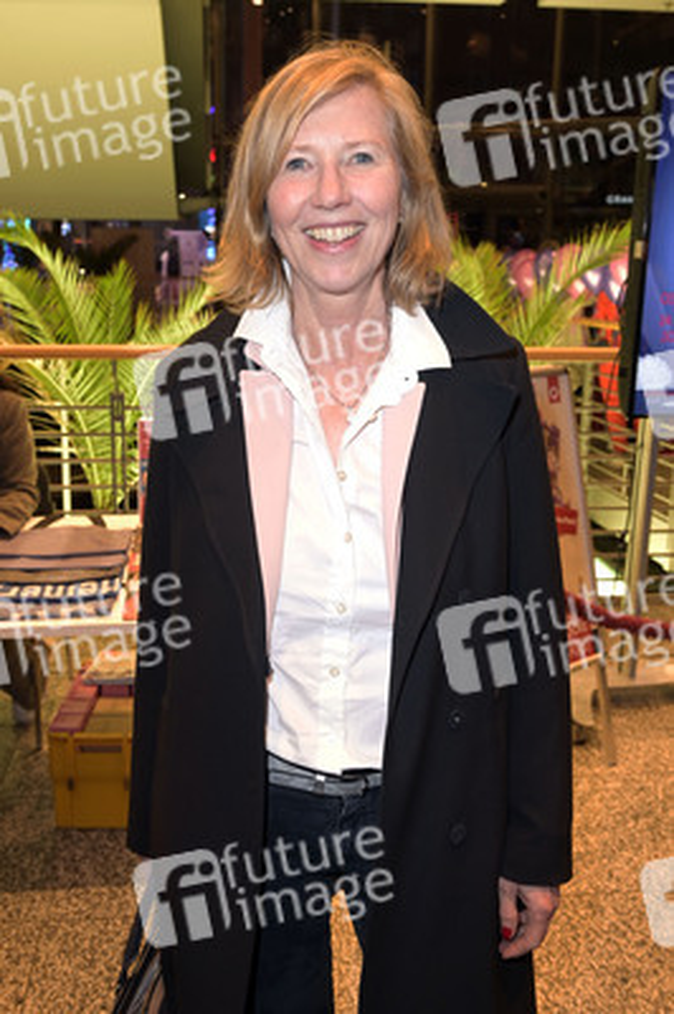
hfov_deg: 42.3
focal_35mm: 31
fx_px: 872
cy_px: 507
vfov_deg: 60.3
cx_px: 337
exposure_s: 1/30
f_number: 5.6
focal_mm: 31
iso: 2000
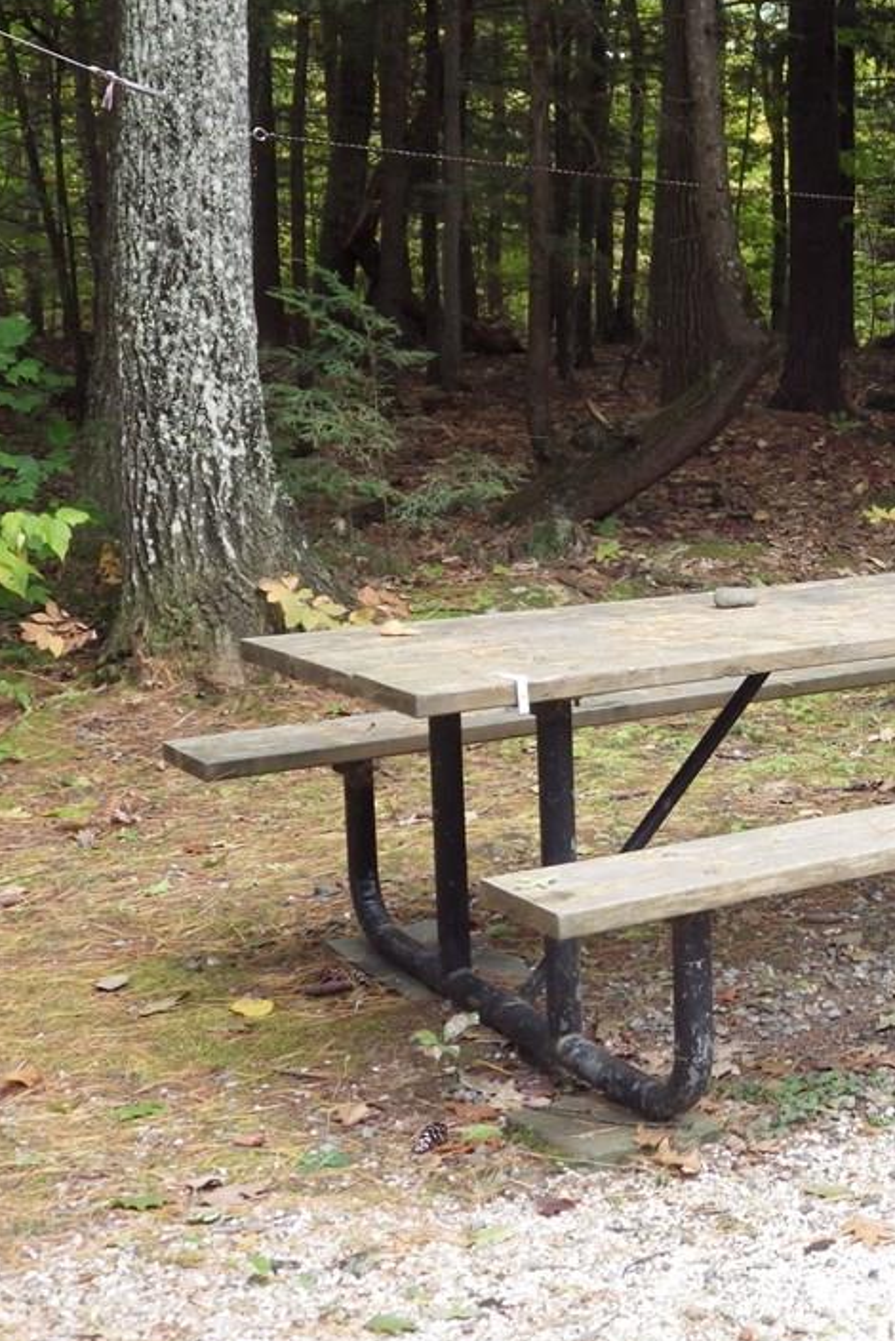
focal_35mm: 62
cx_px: 868
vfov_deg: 32.4
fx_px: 2310
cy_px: 634
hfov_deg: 21.3
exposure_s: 1/50
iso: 160
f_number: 3.6
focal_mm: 7.4
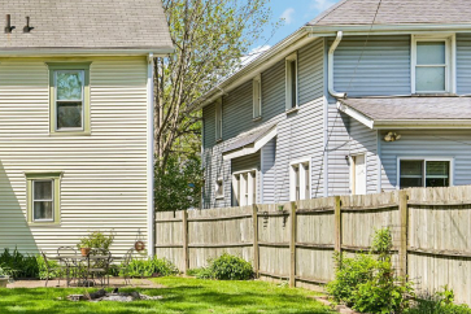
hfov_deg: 29.4
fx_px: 837
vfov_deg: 21.1
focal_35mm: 64
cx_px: 1
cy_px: 221
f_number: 8
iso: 100
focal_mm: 31
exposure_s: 1/200
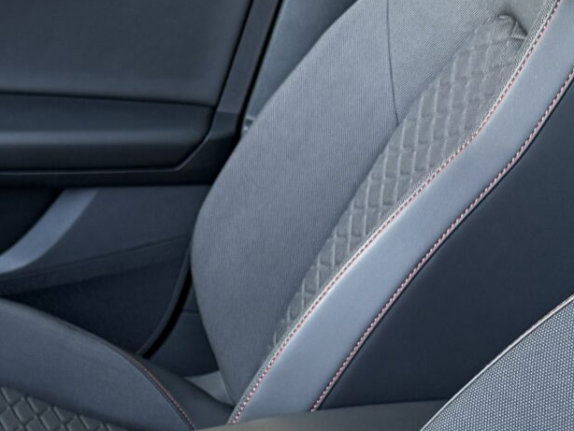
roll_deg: -3.1
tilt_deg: -36.1
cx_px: 44
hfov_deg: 19.2
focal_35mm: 100
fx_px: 1659
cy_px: 697
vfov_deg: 13.7
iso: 200
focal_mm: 6.76
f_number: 1.78
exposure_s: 1/131
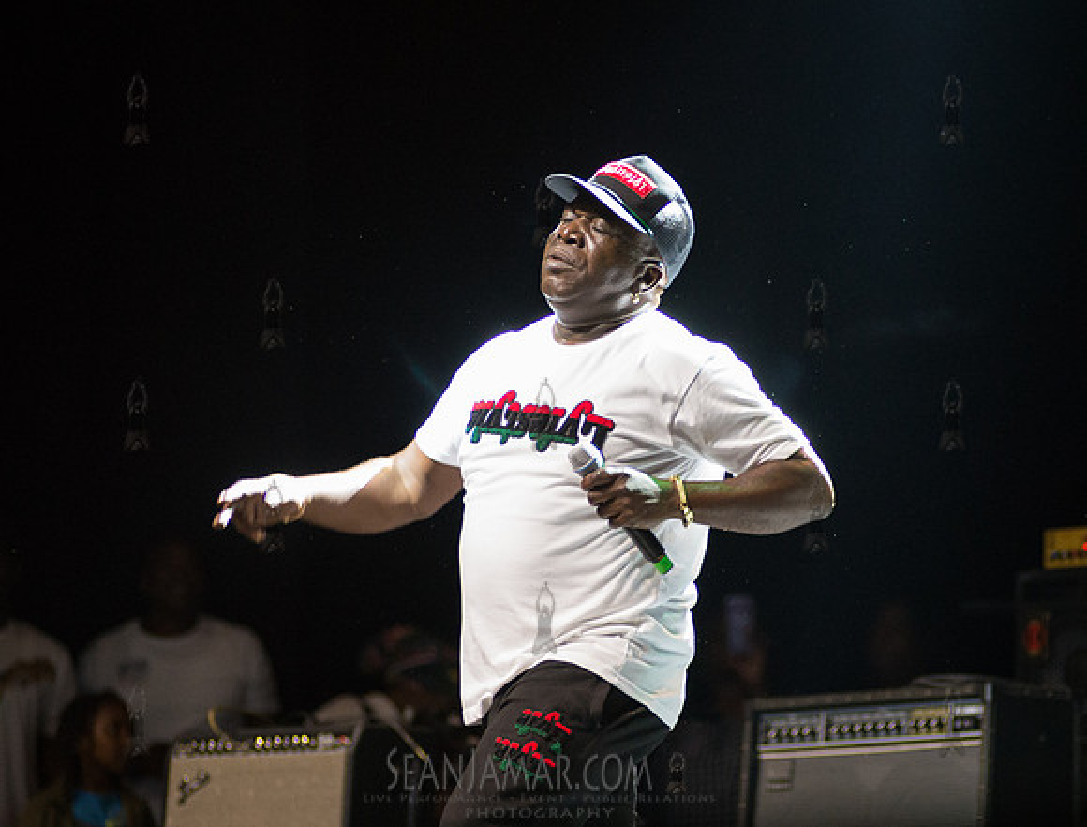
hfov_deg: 9.8
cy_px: 421
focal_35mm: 200
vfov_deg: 7.5
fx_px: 6317
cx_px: 637
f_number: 2.8
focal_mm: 135
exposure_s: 1/400
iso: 4000
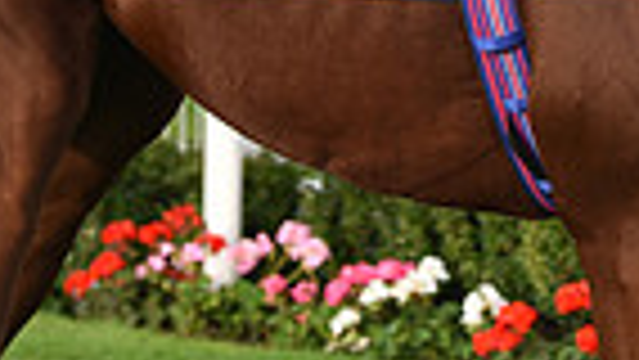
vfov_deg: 3.3
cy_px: -448
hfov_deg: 5.8
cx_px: 698
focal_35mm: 368
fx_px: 6238
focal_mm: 86
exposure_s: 1/800
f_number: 4.5
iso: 640
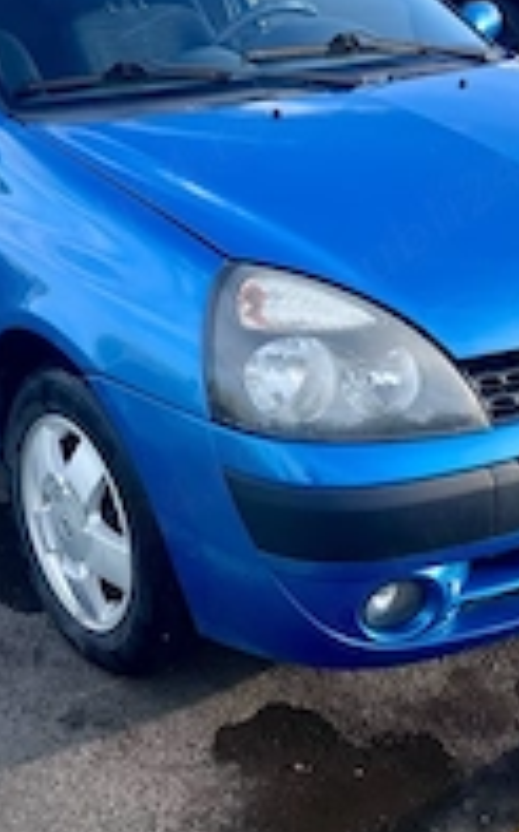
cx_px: 215
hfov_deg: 23.1
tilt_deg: -16.2
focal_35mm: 56
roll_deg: +1.7
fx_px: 1268
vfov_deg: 35.8
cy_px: 258
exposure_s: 1/743
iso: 50
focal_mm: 5.7
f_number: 1.5
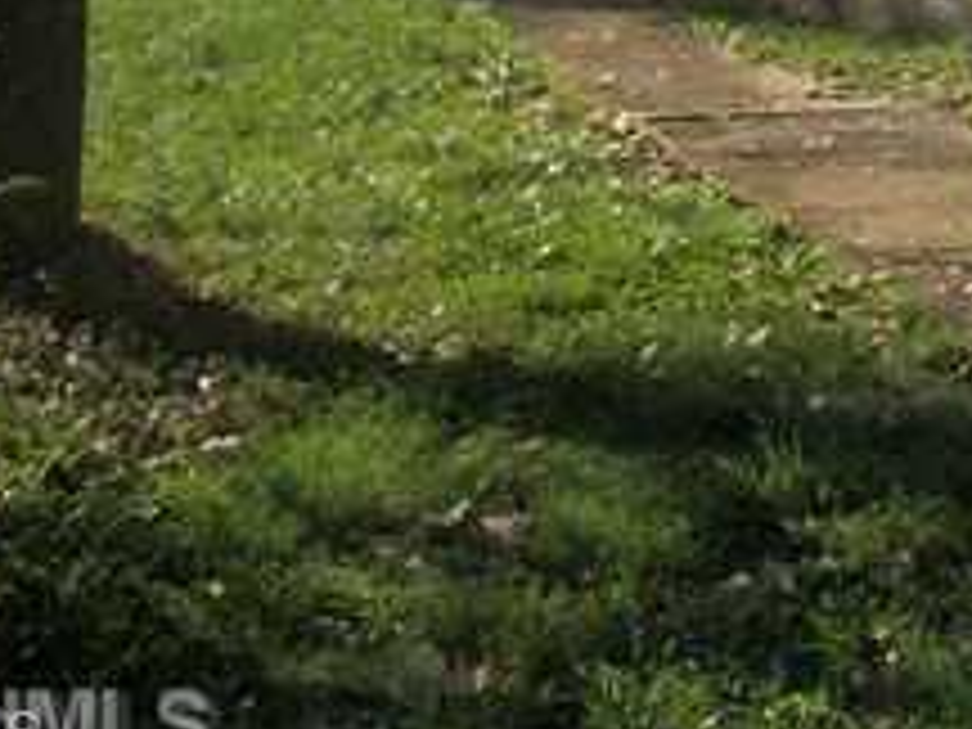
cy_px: -302
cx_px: 1161
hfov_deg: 19.5
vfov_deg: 14.7
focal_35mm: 95
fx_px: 2668
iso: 200
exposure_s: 1/320
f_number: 8.8
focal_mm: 5.7
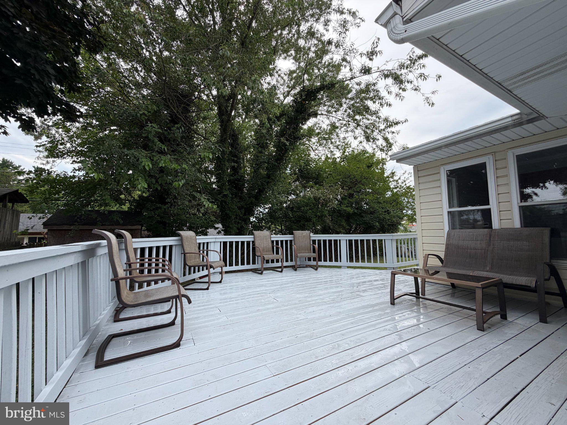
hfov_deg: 102.1
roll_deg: +0.9
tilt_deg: +6.2
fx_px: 229
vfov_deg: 85.7
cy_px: 212
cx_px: 284
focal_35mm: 14
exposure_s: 1/613
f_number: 2.2
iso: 40
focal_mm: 2.22
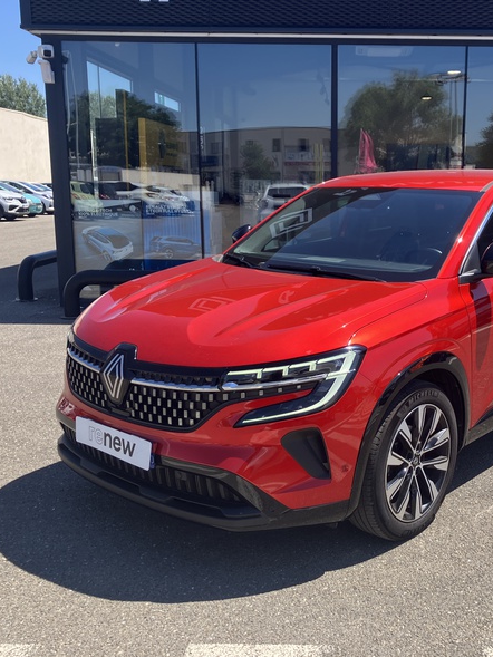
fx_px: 721
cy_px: 330
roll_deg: +0.2
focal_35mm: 38
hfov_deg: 36.9
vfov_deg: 49.0
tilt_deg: -9.1
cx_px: 365
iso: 32
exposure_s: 1/972
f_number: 1.8
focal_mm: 3.99
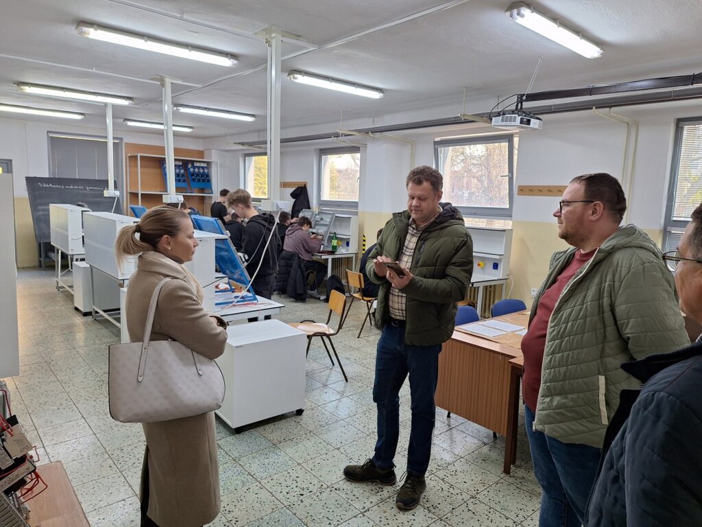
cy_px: 264
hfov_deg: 73.9
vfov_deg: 58.9
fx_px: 466
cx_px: 351
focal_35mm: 23
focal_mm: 5.54
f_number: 1.8
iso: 100
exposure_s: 1/50
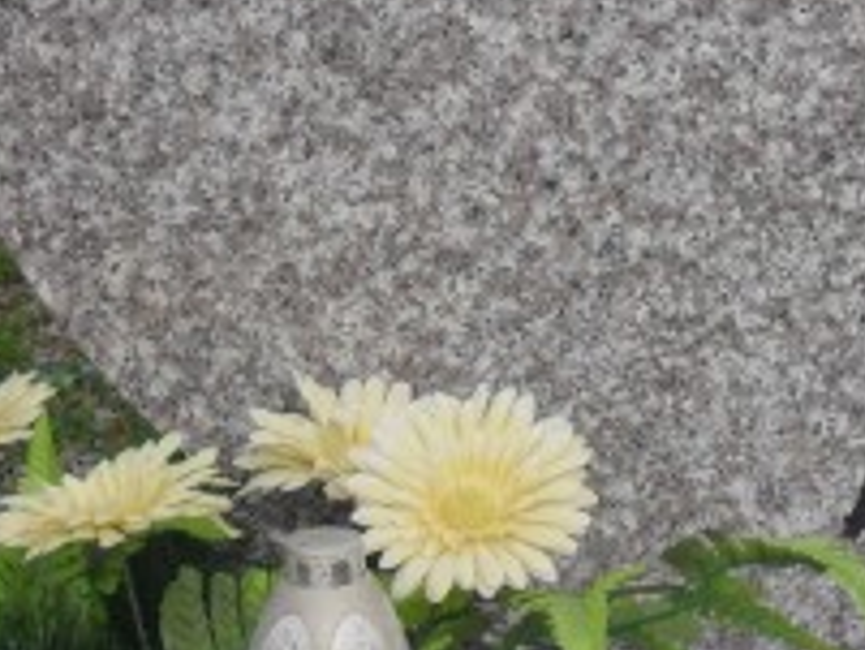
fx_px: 6126
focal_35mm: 245
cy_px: -133
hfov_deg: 8.0
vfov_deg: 6.0
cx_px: 1128
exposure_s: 1/350
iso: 100
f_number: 5
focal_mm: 13.6
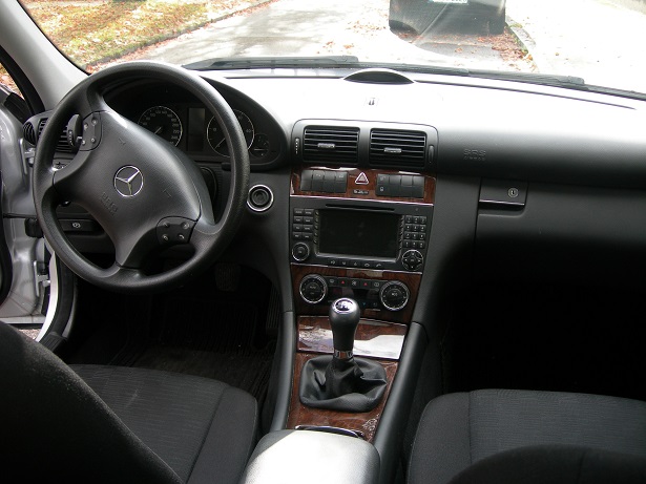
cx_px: 323
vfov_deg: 37.7
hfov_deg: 49.0
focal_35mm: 38
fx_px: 709
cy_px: 242
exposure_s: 1/69.5
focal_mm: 7.8
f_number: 2.8
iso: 50
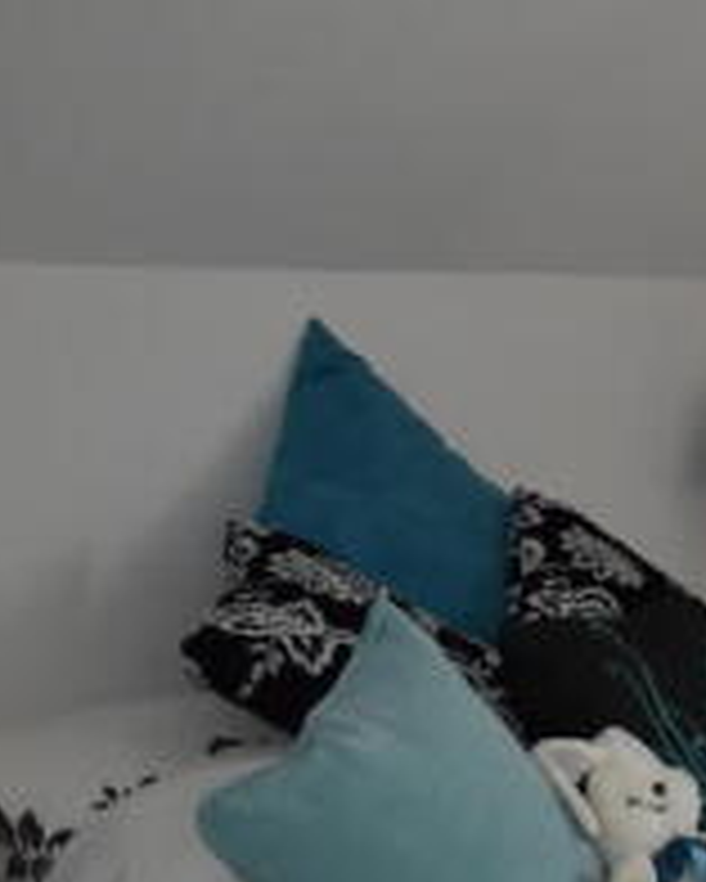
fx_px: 2572
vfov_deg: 19.4
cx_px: 1293
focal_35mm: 99
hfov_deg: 13.8
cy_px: 475
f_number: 4.5
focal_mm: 21
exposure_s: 1/200
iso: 800
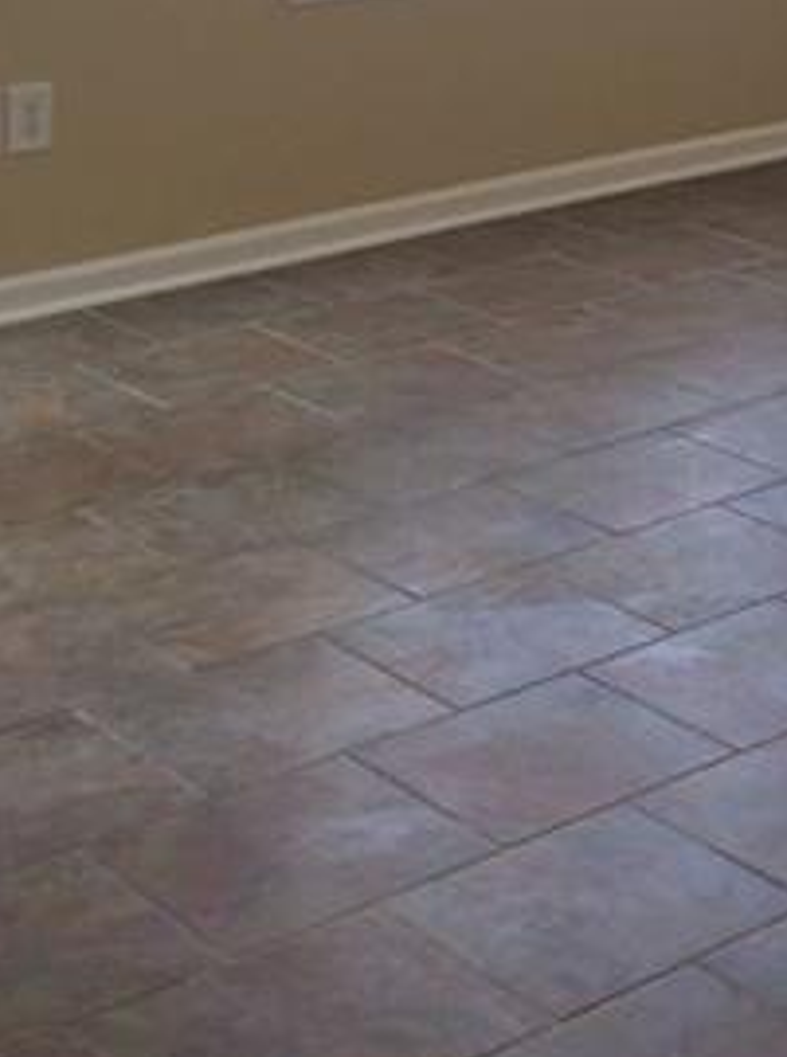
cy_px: -262
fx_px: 2772
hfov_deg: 15.3
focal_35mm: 91
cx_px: 1047
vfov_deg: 20.1
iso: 40
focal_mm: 3.3
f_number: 2.4
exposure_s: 1/24
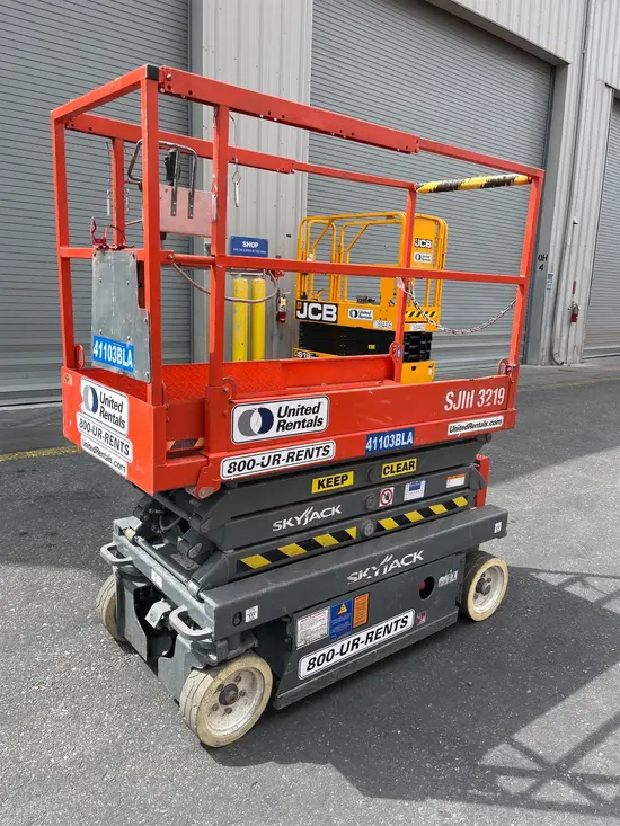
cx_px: 310
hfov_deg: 53.1
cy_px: 413
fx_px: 621
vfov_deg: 67.3
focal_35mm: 26
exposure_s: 1/1404
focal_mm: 5.1
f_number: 1.6
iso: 50
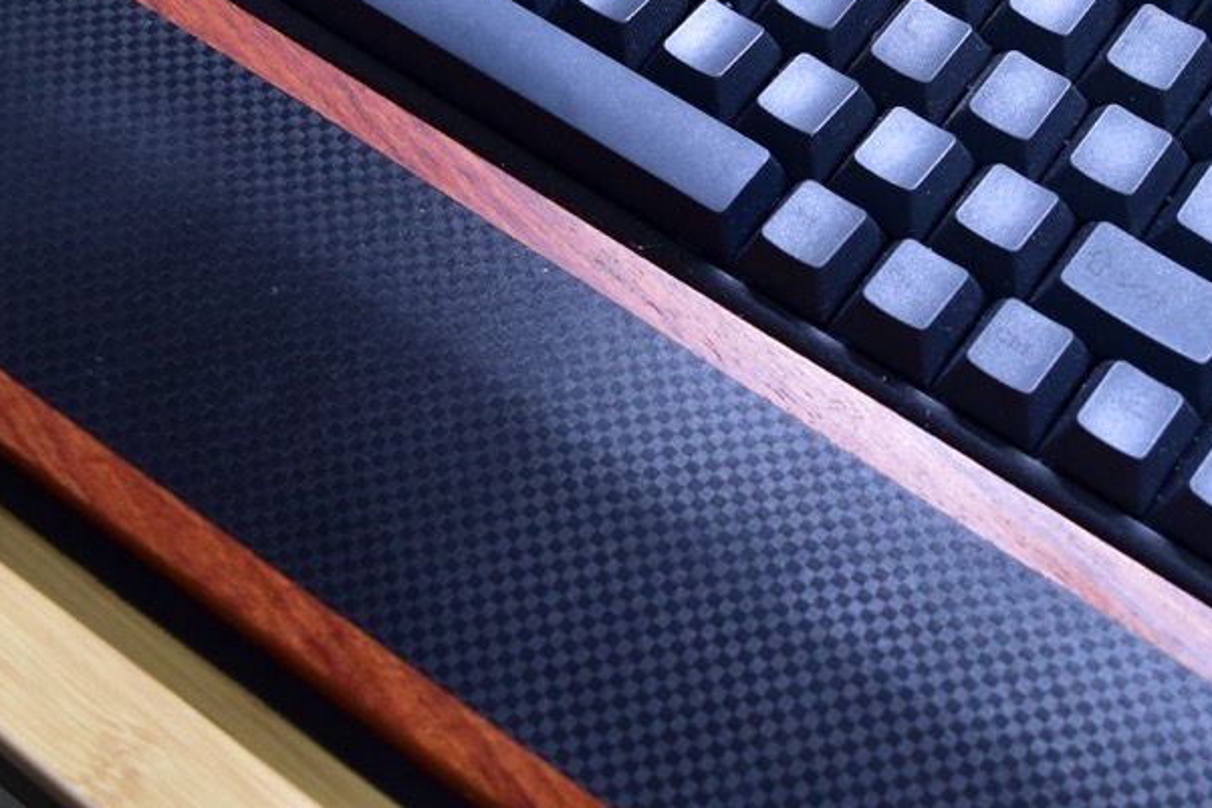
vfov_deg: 19.4
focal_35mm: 69
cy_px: 66
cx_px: 835
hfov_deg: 29.0
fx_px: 2323
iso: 400
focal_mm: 24
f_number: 5.6
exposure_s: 1/20
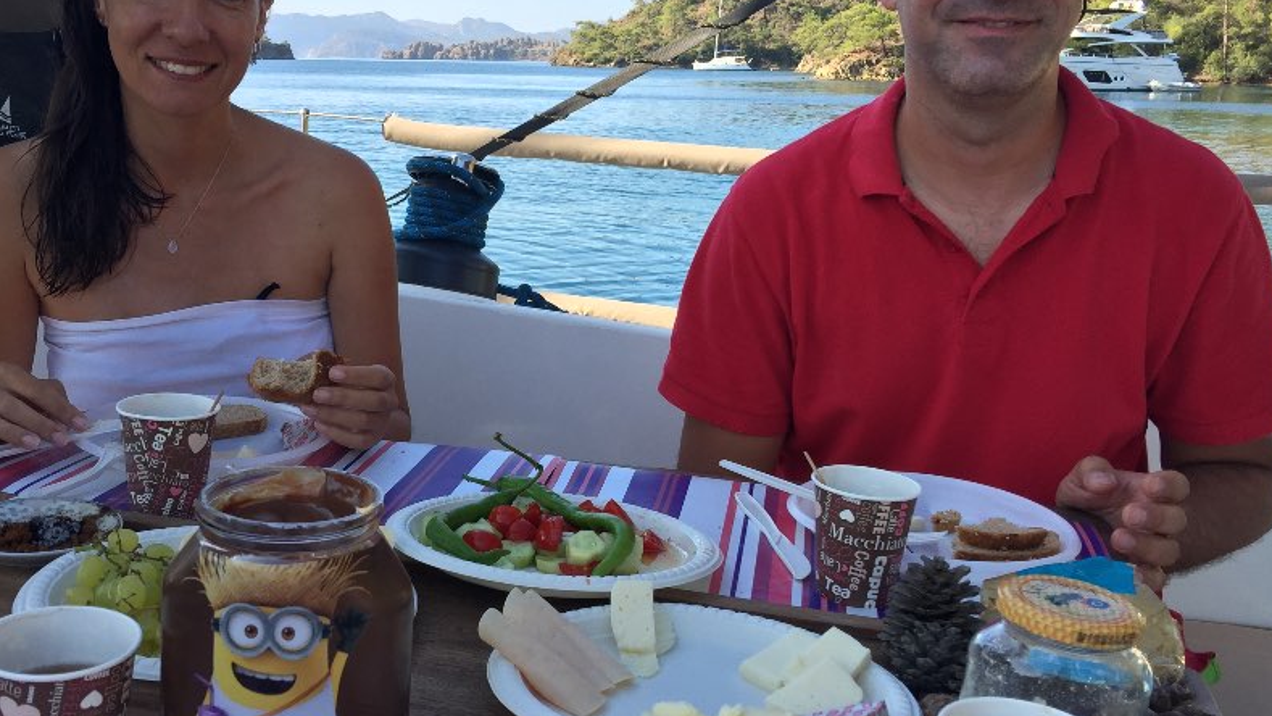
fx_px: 1383
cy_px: 381
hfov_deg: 49.2
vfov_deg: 29.0
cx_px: 540
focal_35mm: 41
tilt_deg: -12.9
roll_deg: -0.8
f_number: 2.2
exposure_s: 1/573
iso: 32
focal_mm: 4.15
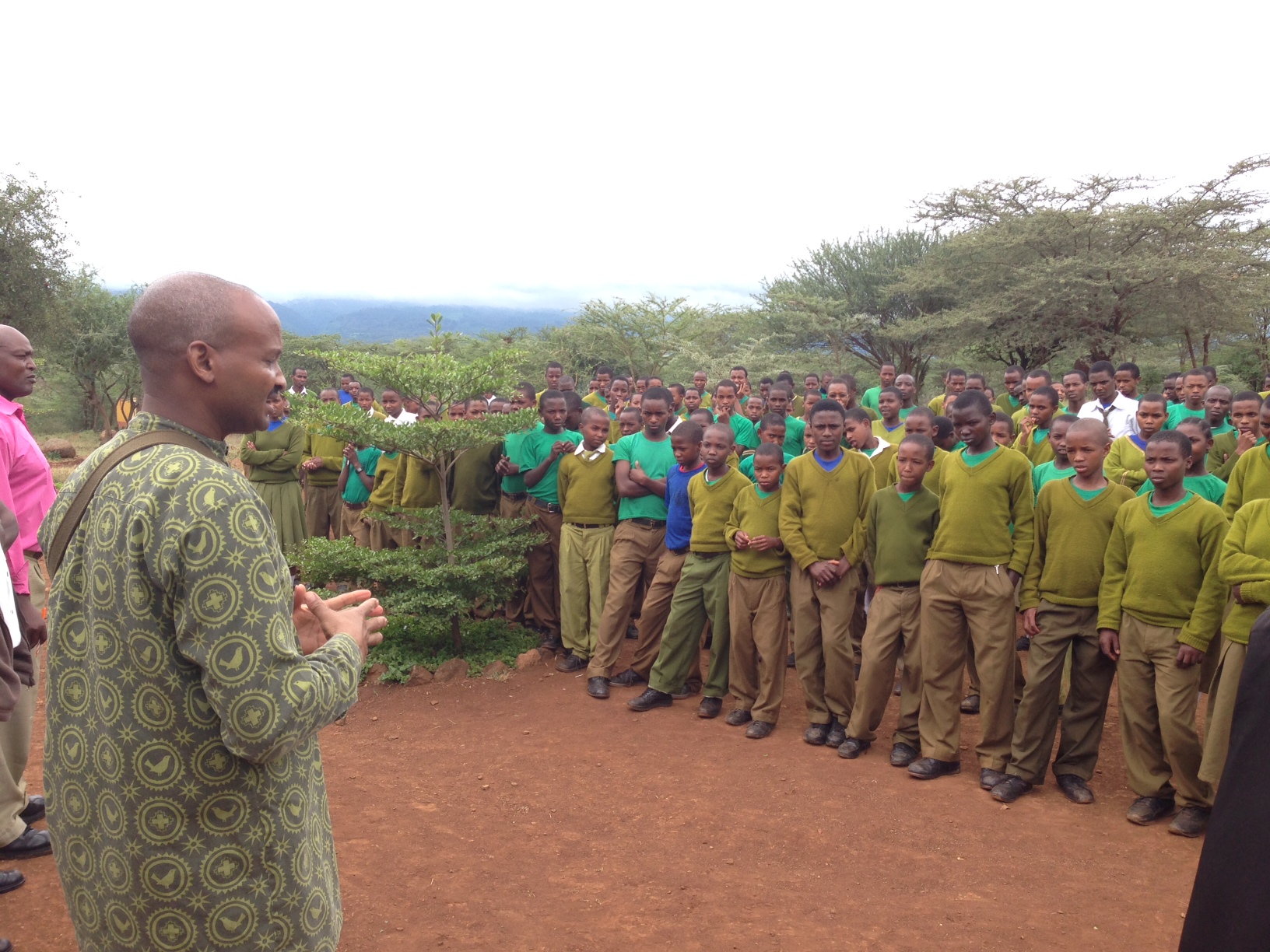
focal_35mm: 33
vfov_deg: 42.9
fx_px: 1211
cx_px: 635
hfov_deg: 55.4
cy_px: 476
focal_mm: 4.12
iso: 50
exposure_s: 1/361
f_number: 2.4
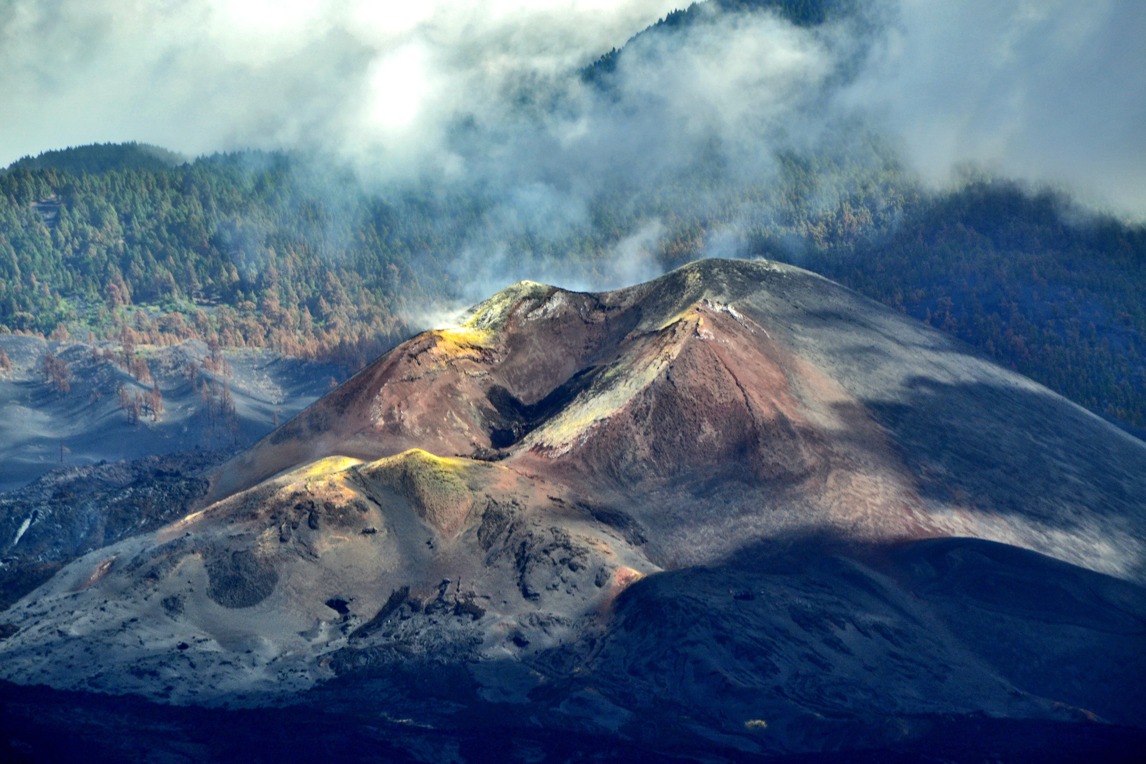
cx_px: 573
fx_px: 8117
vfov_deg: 5.4
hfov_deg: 8.1
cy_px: 382
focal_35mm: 255
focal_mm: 170
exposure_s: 1/400
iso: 400
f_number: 11
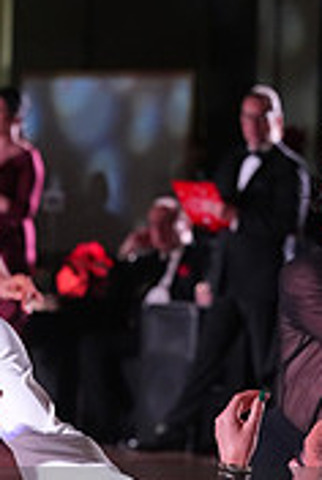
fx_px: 5278
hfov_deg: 3.5
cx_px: 59
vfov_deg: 5.2
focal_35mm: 395
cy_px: 559
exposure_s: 1/200
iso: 4000
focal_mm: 120
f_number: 5.6
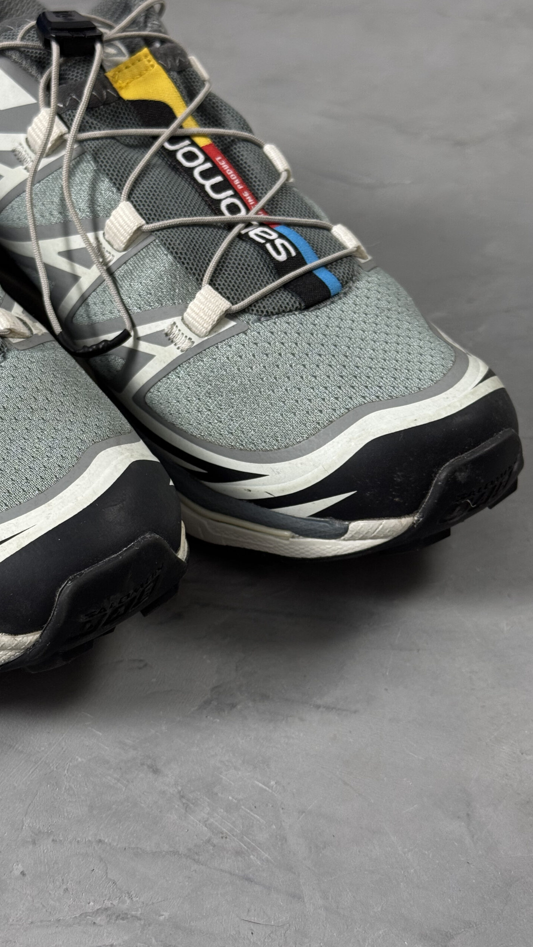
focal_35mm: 53
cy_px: 474
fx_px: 1332
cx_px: 227
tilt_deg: -38.6
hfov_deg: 22.6
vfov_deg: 39.2
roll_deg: -0.8
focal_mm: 6.76
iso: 125
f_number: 1.78
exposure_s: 1/60
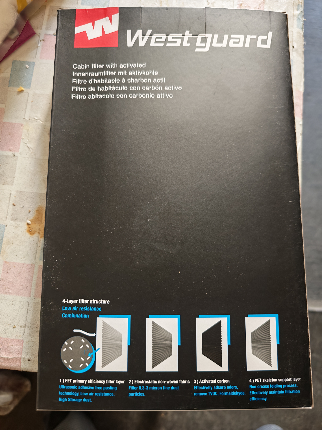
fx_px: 285
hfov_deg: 58.9
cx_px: 161
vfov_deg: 73.9
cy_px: 215
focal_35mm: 23
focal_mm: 6.55
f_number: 1.6
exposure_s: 1/33
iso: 400
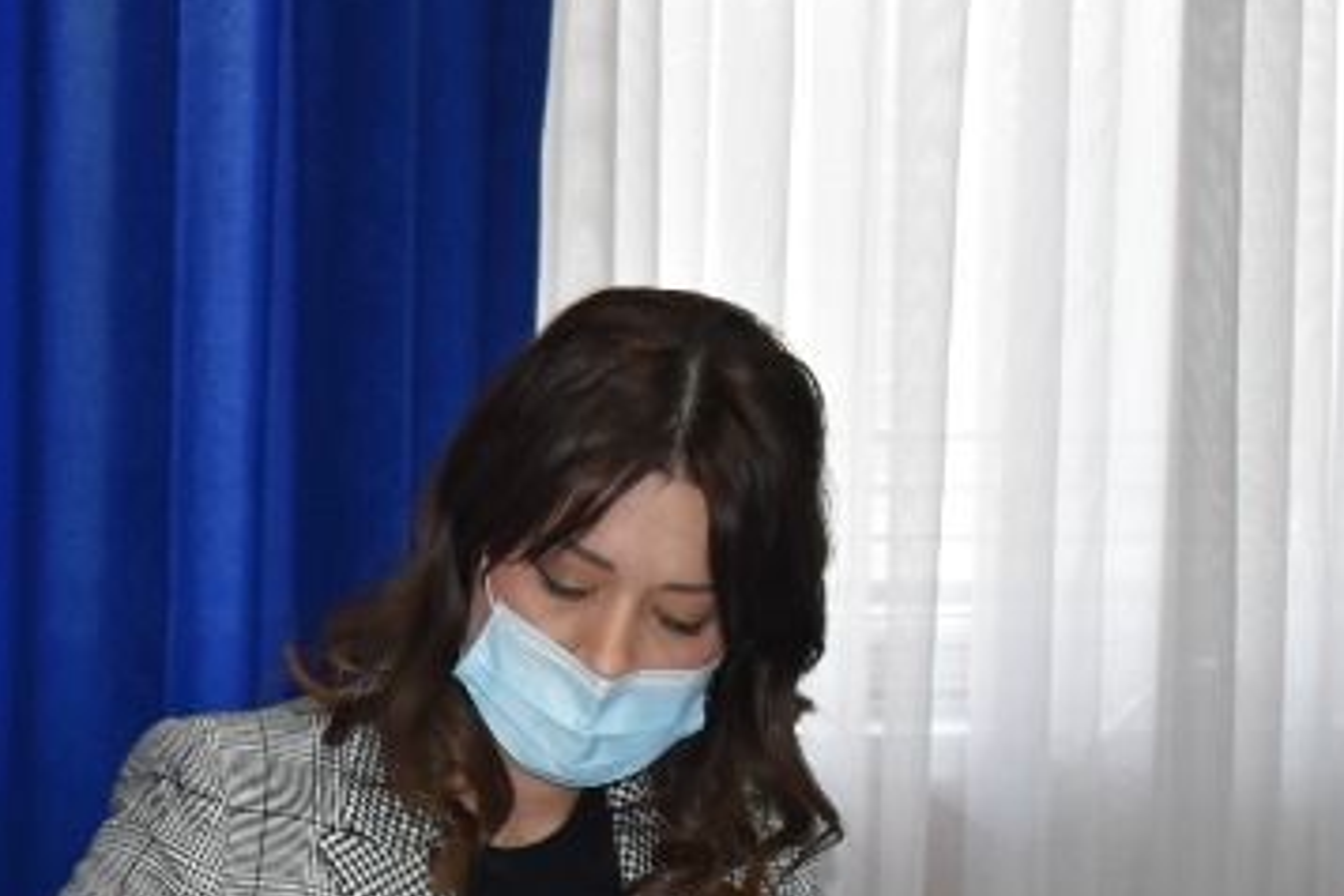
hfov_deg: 11.0
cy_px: 800
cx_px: -113
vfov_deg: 7.4
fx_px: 6911
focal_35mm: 185
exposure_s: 1/80
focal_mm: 55
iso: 800
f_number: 5.6
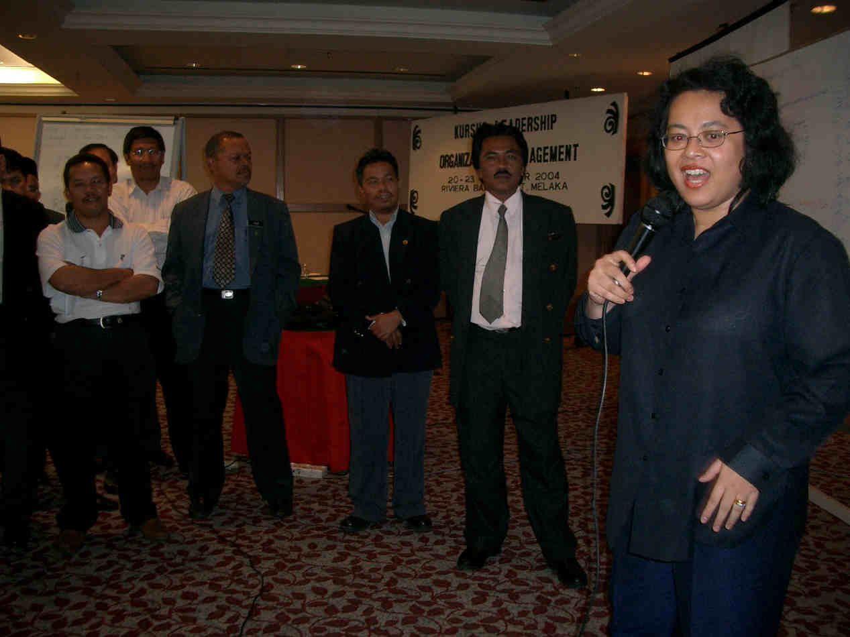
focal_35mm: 35
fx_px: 859
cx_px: 425
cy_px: 318
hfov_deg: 52.6
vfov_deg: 40.7
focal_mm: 5.8
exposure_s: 1/40
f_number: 2.6
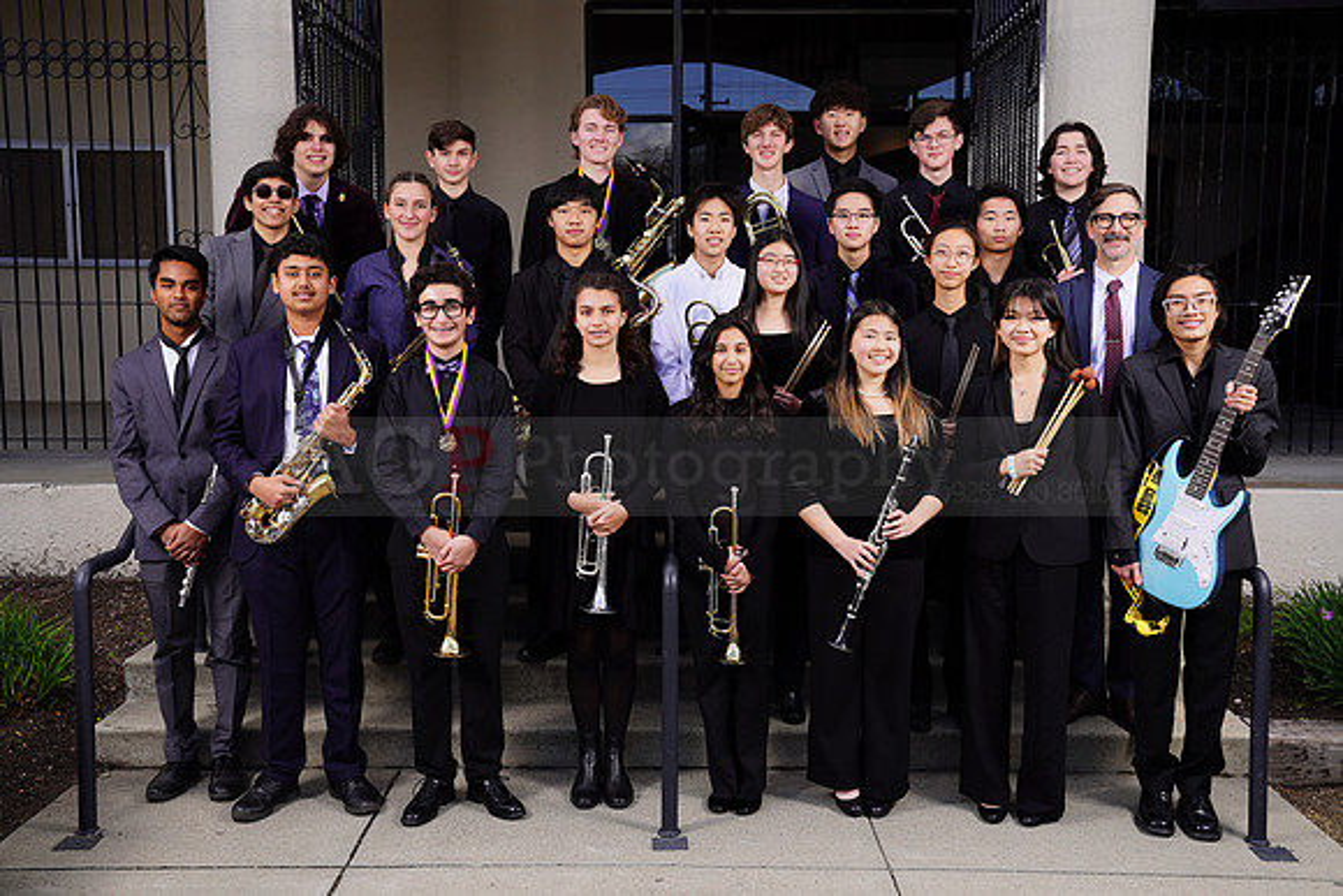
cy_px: 448
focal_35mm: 38
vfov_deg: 35.1
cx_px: 672
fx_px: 1418
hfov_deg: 50.7
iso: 100
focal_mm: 38
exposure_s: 1/200
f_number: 7.1
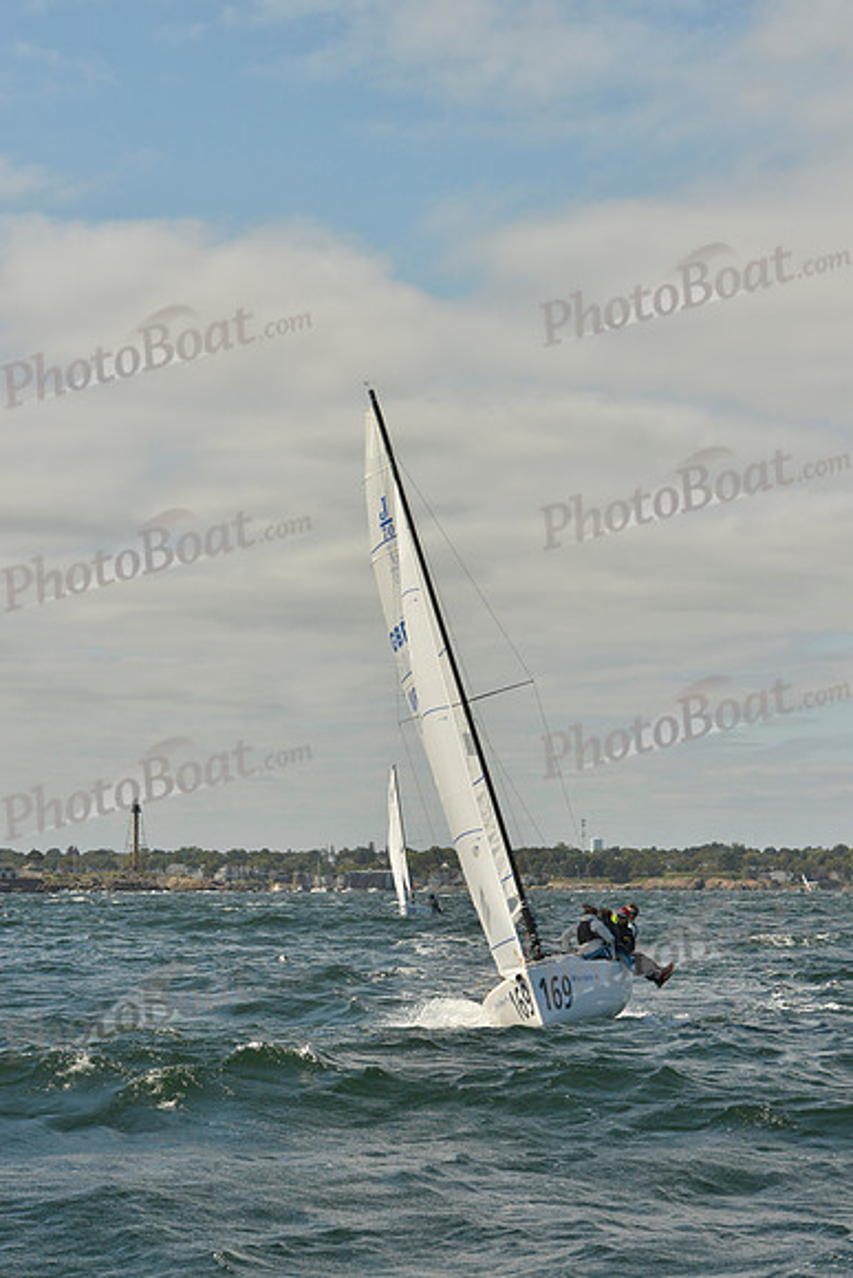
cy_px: 639
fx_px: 3019
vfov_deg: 23.9
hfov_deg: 16.1
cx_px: 426
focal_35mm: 85
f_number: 10
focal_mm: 85
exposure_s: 1/1600
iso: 400
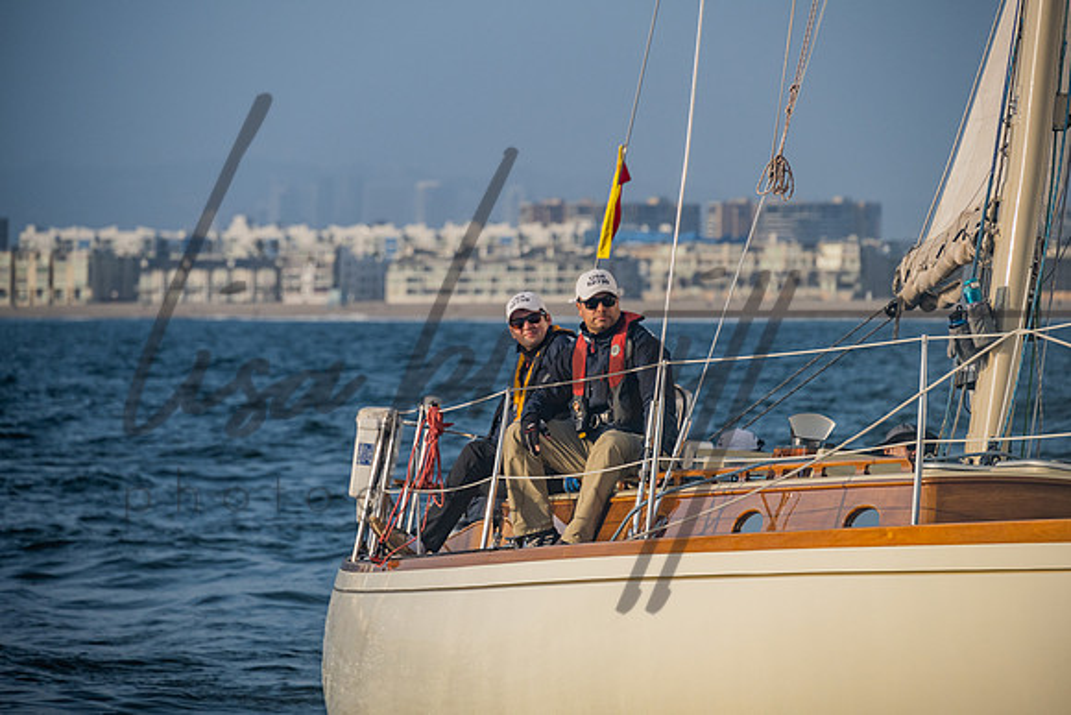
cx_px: 536
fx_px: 6103
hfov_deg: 10.0
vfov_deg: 6.7
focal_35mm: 205
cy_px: 358
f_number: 6.3
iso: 400
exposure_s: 1/1600
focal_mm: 200
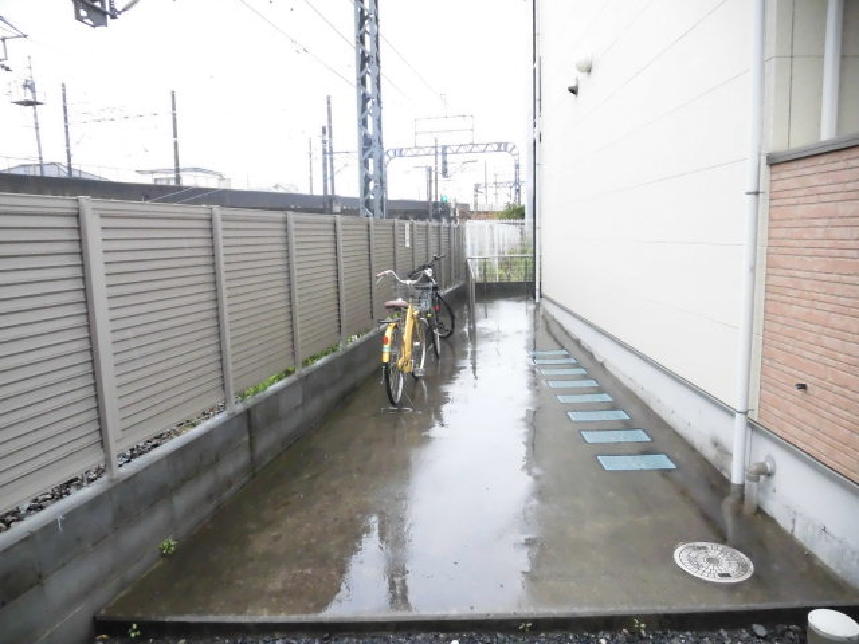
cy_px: 322
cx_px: 430
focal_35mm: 24
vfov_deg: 56.8
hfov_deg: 71.6
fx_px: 596
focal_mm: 4.3
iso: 800
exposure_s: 1/250
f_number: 3.1
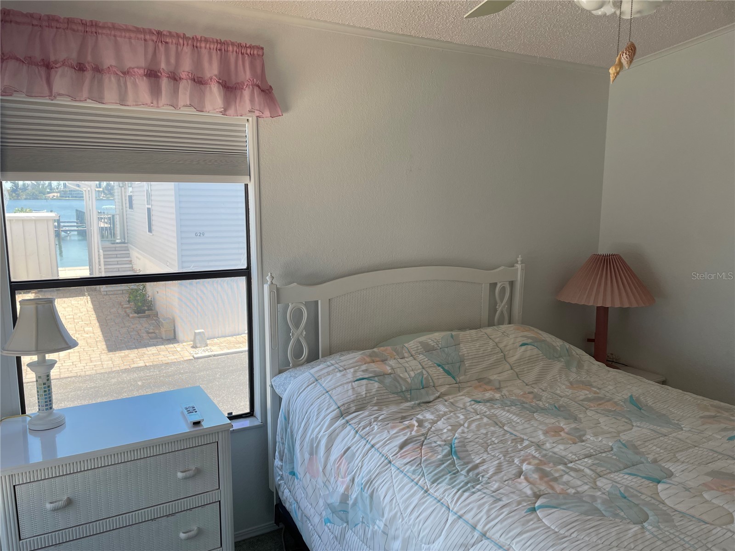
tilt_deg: -8.3
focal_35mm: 26
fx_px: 552
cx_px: 368
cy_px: 276
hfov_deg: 67.3
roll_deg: +0.2
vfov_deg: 53.1
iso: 32
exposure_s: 1/406
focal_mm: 4.2
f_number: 1.6
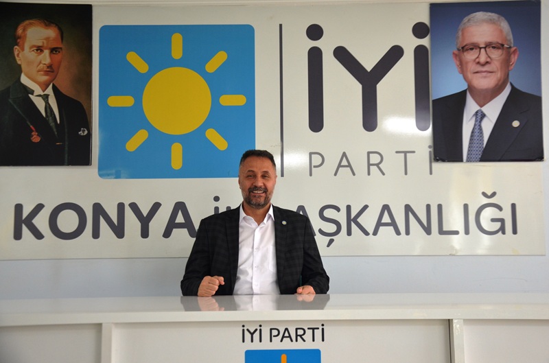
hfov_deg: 46.5
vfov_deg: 31.7
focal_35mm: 42
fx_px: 639
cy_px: 182
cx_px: 274
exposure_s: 1/60
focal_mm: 28
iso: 640
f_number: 4
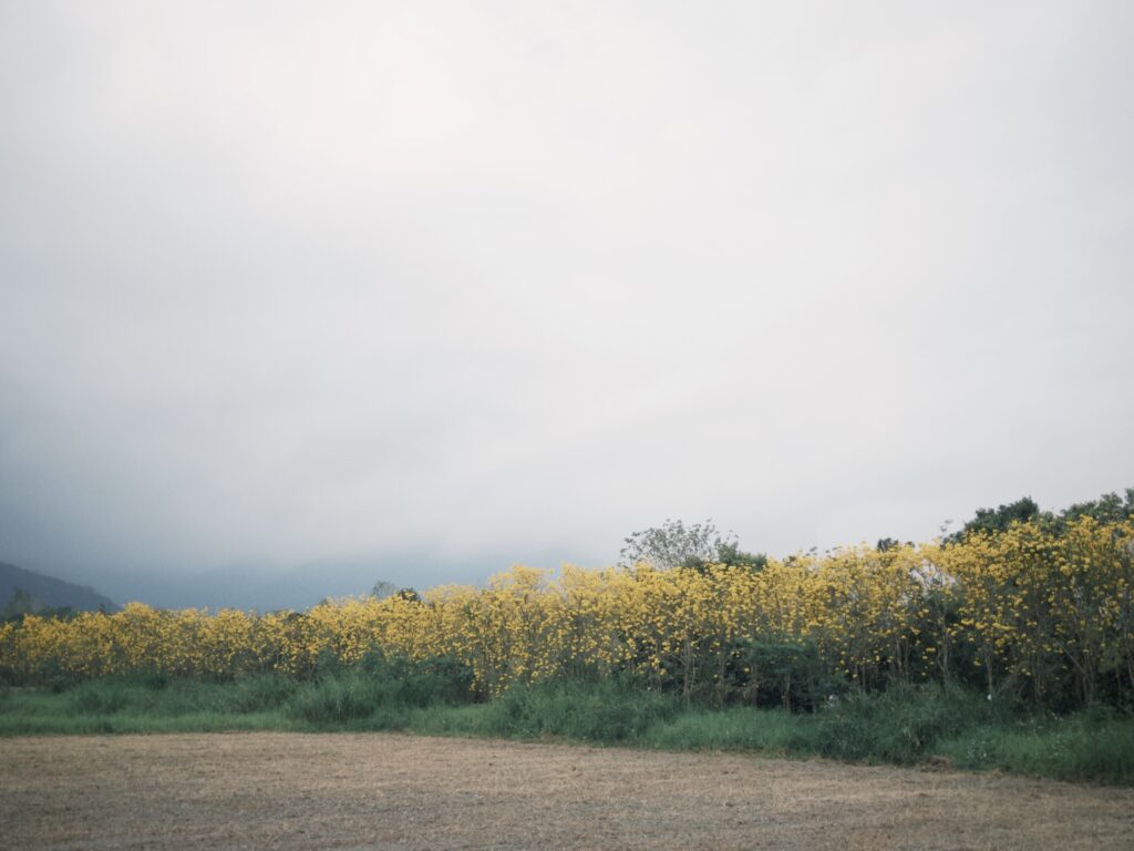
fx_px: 852
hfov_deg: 67.3
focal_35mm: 26
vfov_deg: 53.1
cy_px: 426
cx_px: 567
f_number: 1.6
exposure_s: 1/3876
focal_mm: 5.1
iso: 50
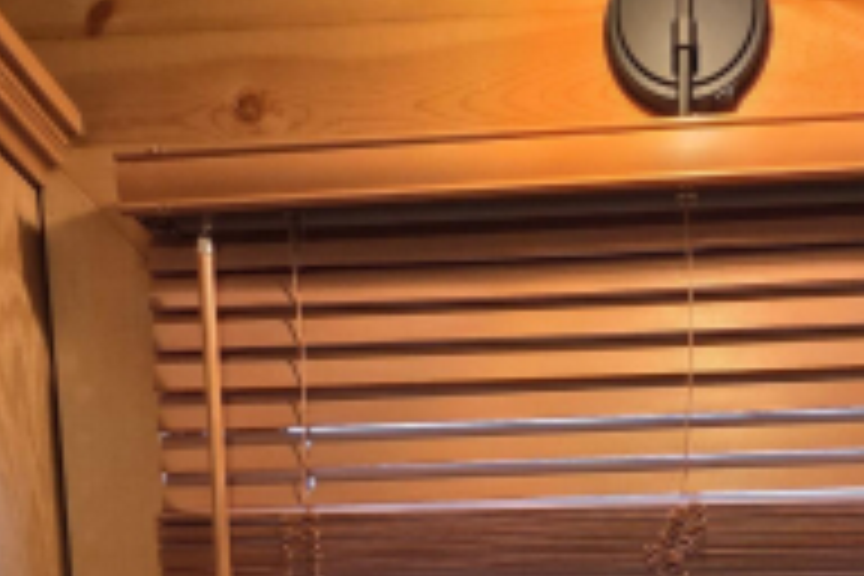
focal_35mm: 47
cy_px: 1112
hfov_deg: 40.3
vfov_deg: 19.2
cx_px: 686
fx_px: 1128
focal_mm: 2.2
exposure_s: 1/120
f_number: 1.9
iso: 160
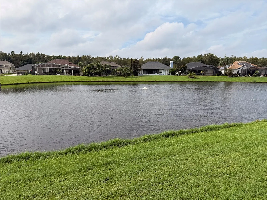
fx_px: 185
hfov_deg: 71.6
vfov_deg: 56.8
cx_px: 134
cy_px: 100
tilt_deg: -7.3
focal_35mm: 24
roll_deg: -1.1
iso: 80
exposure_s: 1/4975
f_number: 1.78
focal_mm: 6.76
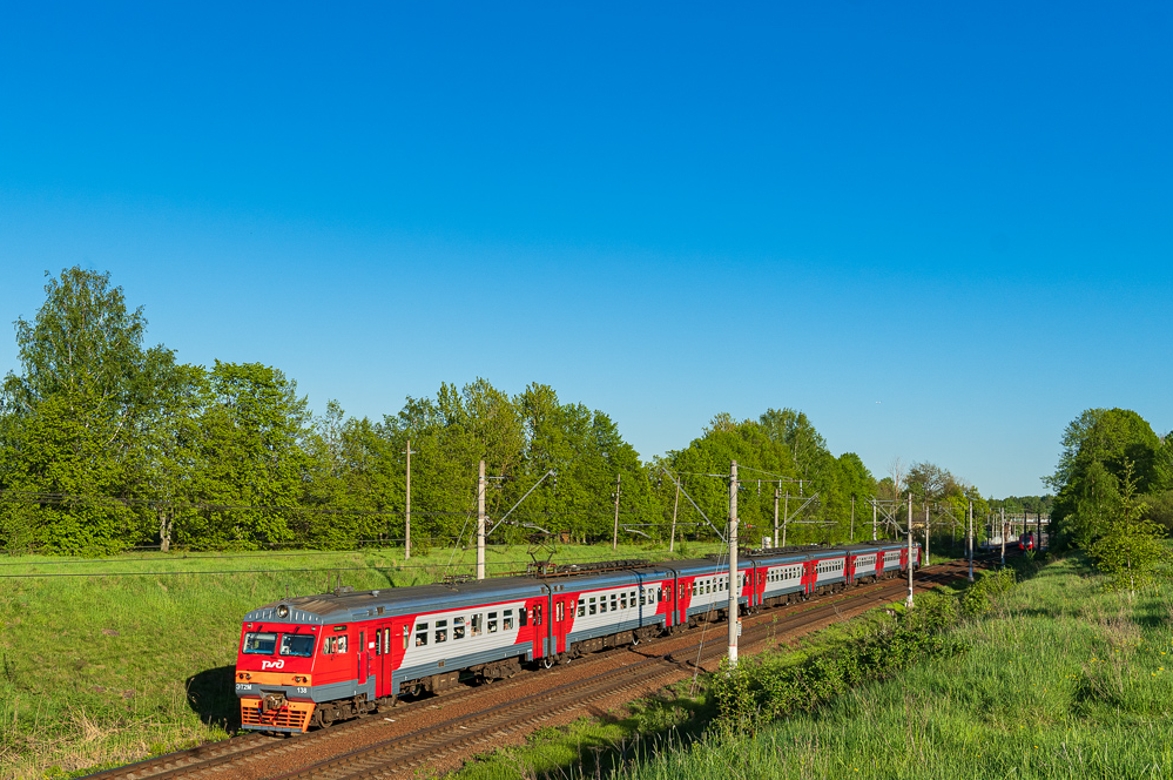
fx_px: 1335
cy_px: 483
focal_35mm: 41
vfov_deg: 32.4
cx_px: 491
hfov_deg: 47.3
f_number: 7.1
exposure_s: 1/1000
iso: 320
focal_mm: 32
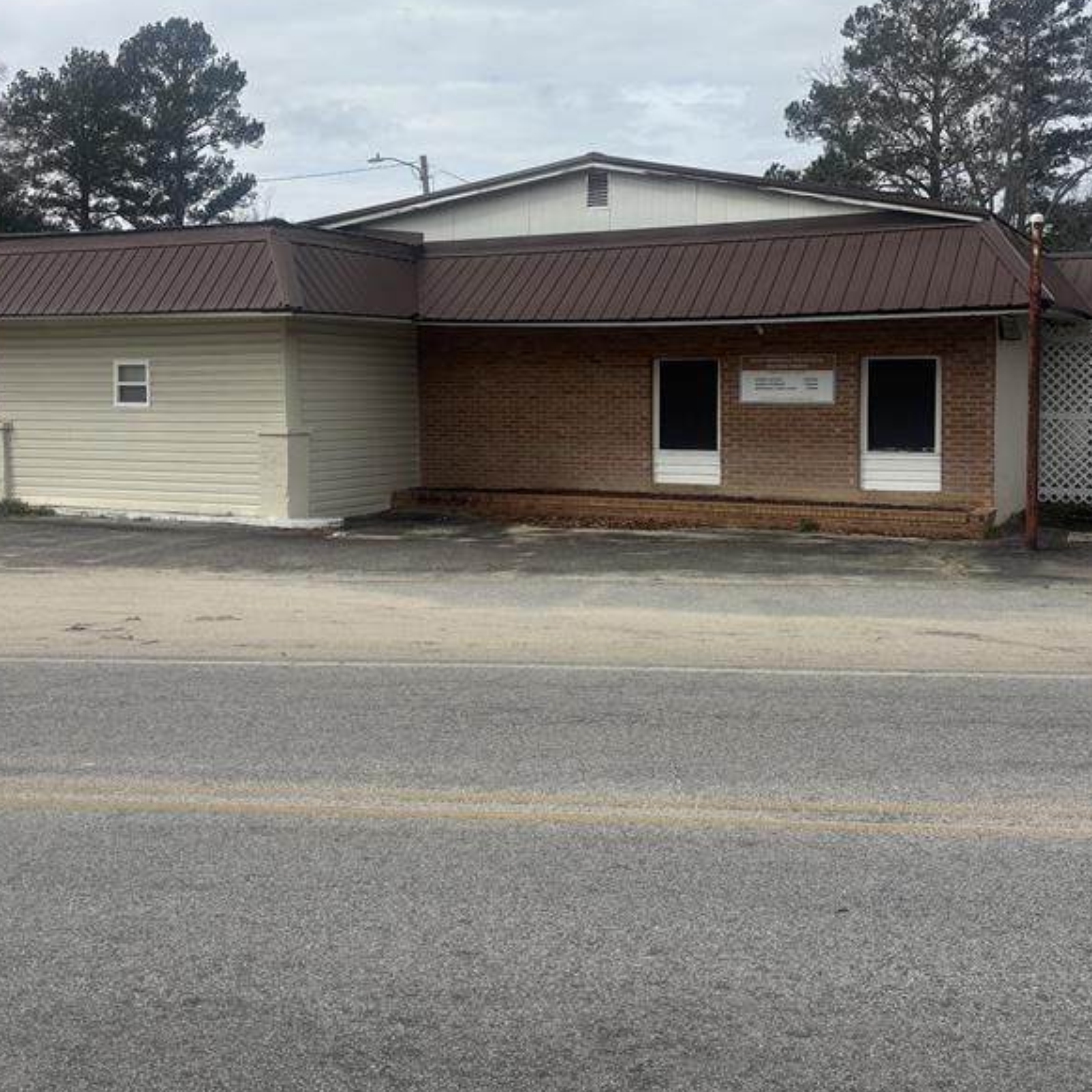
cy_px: 427
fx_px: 1356
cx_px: 592
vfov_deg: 43.6
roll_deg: +1.1
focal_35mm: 38
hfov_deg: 43.8
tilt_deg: -1.1
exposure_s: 1/5348
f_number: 1.6
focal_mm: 5.96
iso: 50
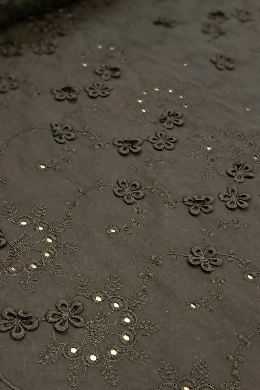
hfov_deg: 33.4
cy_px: 271
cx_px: 134
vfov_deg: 47.4
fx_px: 433
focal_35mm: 40
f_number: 1.8
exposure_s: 1/50
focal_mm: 4
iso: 400
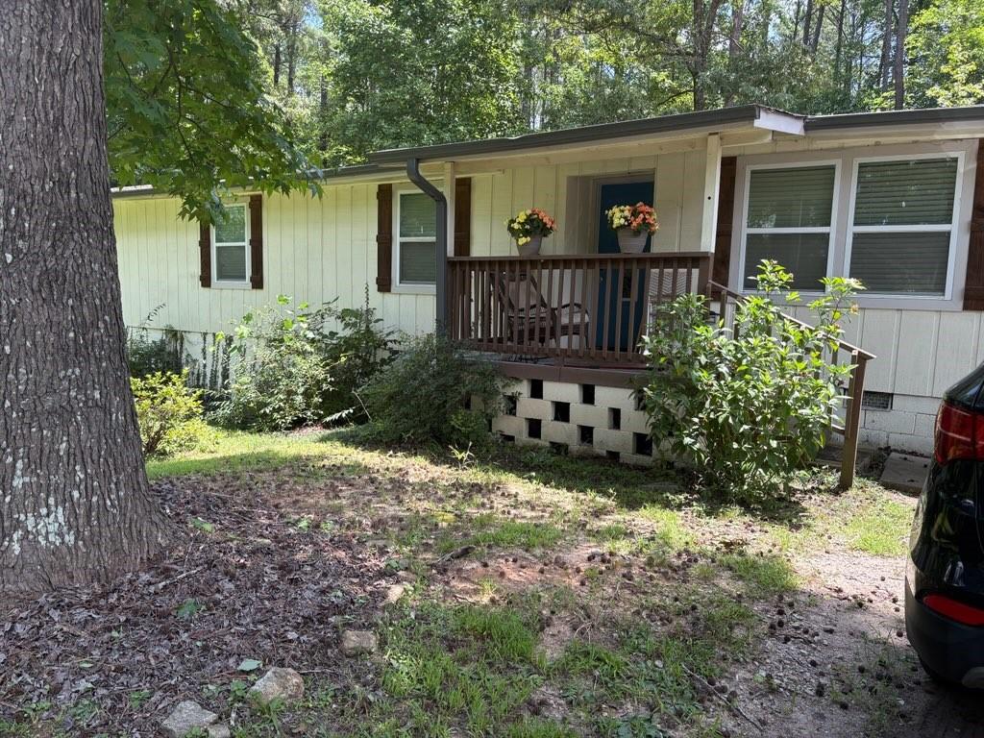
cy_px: 369
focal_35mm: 26
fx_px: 739
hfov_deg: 67.3
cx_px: 492
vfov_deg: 53.1
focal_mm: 5.96
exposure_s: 1/552
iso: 50
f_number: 1.6
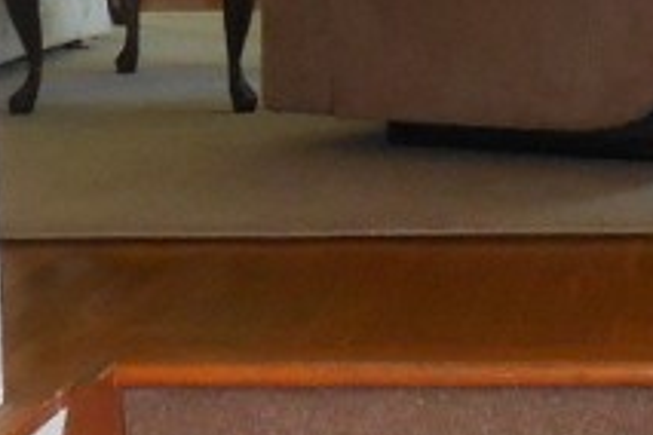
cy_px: 43
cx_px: 678
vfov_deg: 10.9
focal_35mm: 125
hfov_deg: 16.0
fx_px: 2267
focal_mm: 4.5
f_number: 3.7
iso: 400
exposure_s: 1/25
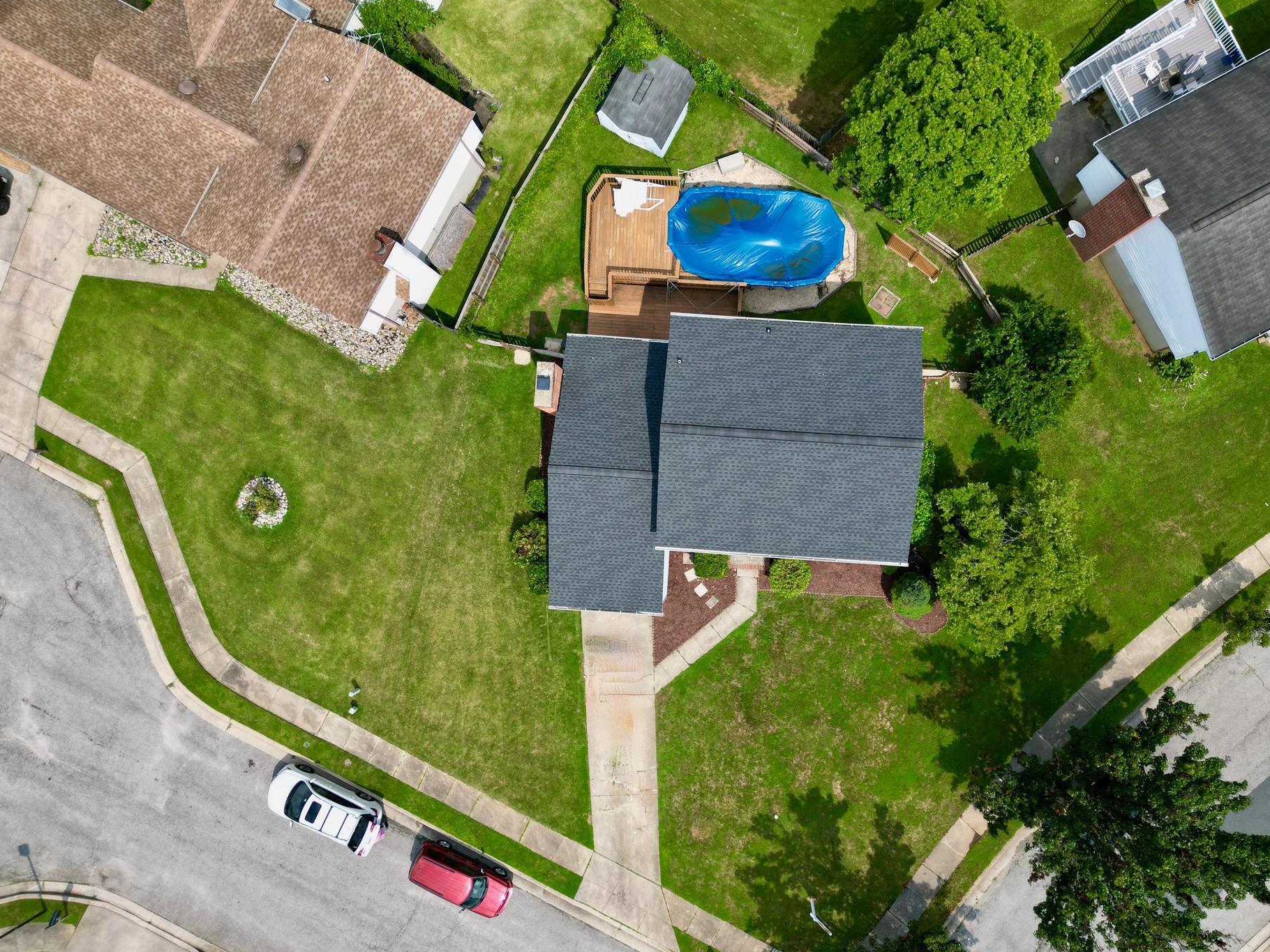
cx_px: 706
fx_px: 991
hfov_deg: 65.1
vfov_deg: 51.4
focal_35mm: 27
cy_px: 483
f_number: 1.7
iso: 100
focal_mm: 6.72
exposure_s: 1/3000
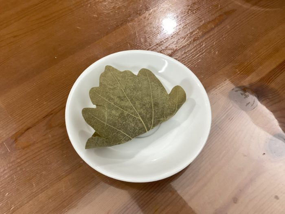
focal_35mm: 31
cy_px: 107
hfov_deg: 58.4
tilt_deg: -64.6
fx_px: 255
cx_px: 142
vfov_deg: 45.4
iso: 200
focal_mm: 3.3
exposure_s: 1/60
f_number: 2.4
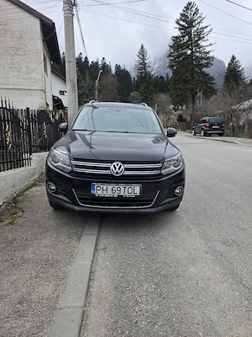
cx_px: 126
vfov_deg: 73.9
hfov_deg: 58.9
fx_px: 223
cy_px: 168
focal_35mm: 23
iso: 80
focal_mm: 6.3
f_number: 1.7
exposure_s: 1/5000
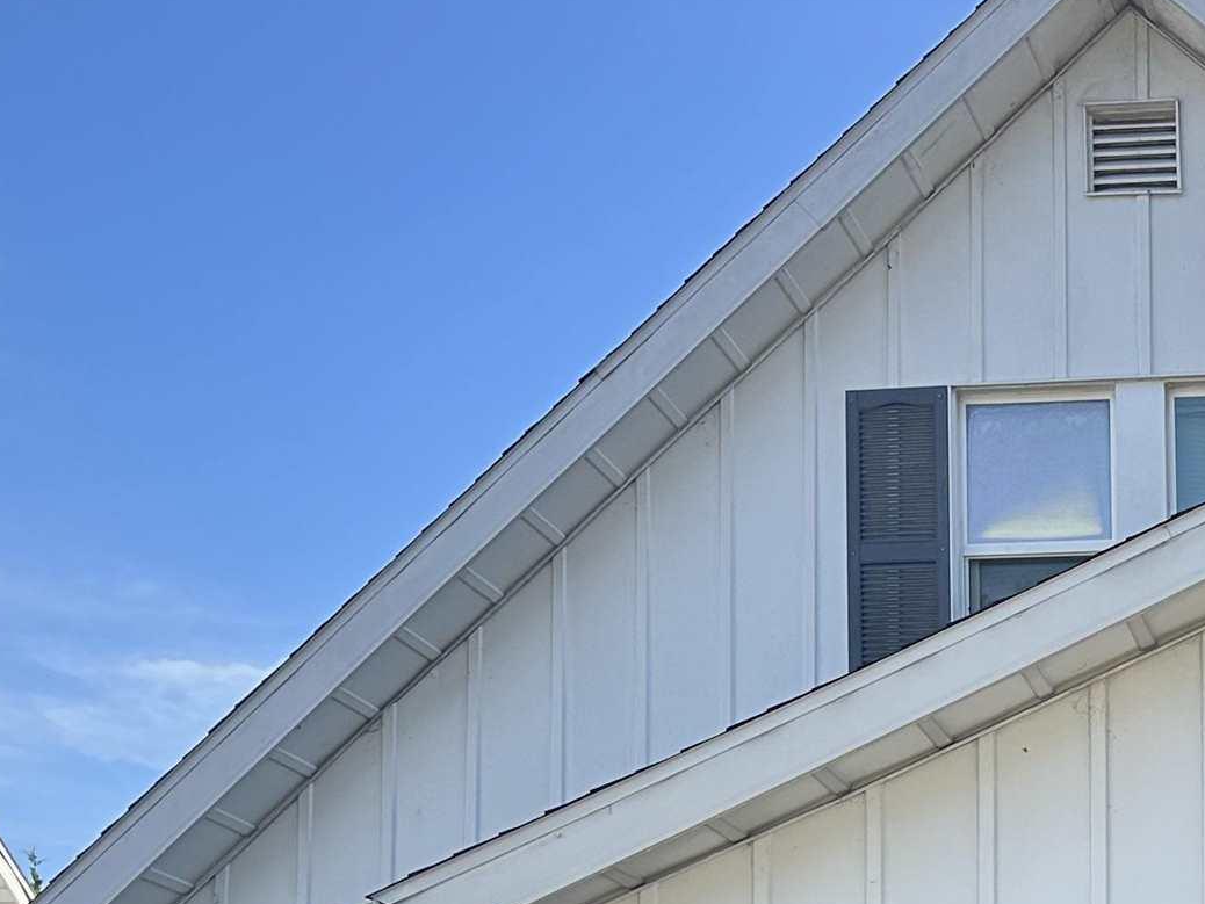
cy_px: 1087
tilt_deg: +5.9
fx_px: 2472
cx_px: 1328
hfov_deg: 25.4
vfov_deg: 19.5
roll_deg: +0.9
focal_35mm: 71
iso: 80
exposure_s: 1/2155
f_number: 1.78
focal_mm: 6.86
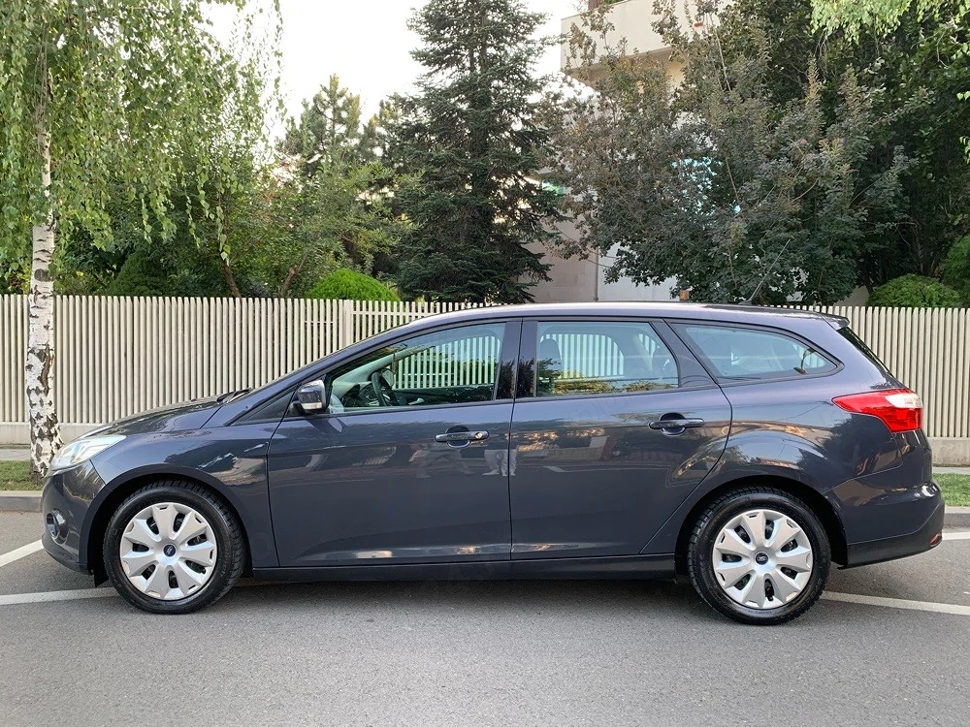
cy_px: 364
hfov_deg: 67.3
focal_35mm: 26
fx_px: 729
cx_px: 485
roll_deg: -0.6
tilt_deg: -2.5
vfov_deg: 53.1
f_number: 1.8
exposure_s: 1/121
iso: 80
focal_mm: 4.25
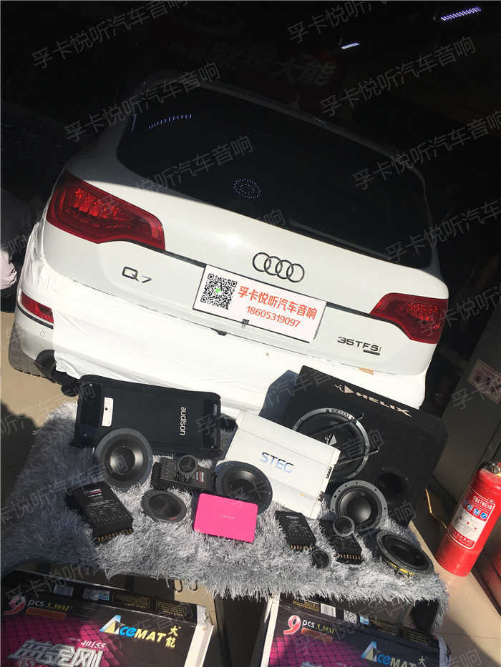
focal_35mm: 29
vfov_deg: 61.7
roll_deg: -19.8
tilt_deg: -16.1
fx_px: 559
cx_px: 250
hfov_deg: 48.2
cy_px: 334
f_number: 2.2
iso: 25
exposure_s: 1/3205
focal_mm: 4.15
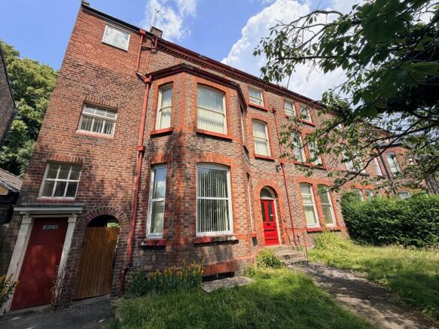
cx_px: 220
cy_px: 164
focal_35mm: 14
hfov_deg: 102.1
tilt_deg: +18.6
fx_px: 178
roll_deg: +2.8
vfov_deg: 85.7
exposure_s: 1/770
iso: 40
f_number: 2.2
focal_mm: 2.22
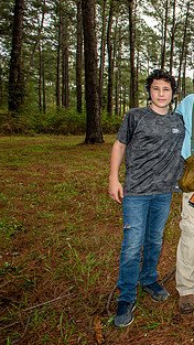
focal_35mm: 33
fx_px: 302
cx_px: 309
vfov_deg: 59.4
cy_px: 158
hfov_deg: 24.8
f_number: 4.5
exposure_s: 1/250
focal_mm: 17
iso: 125
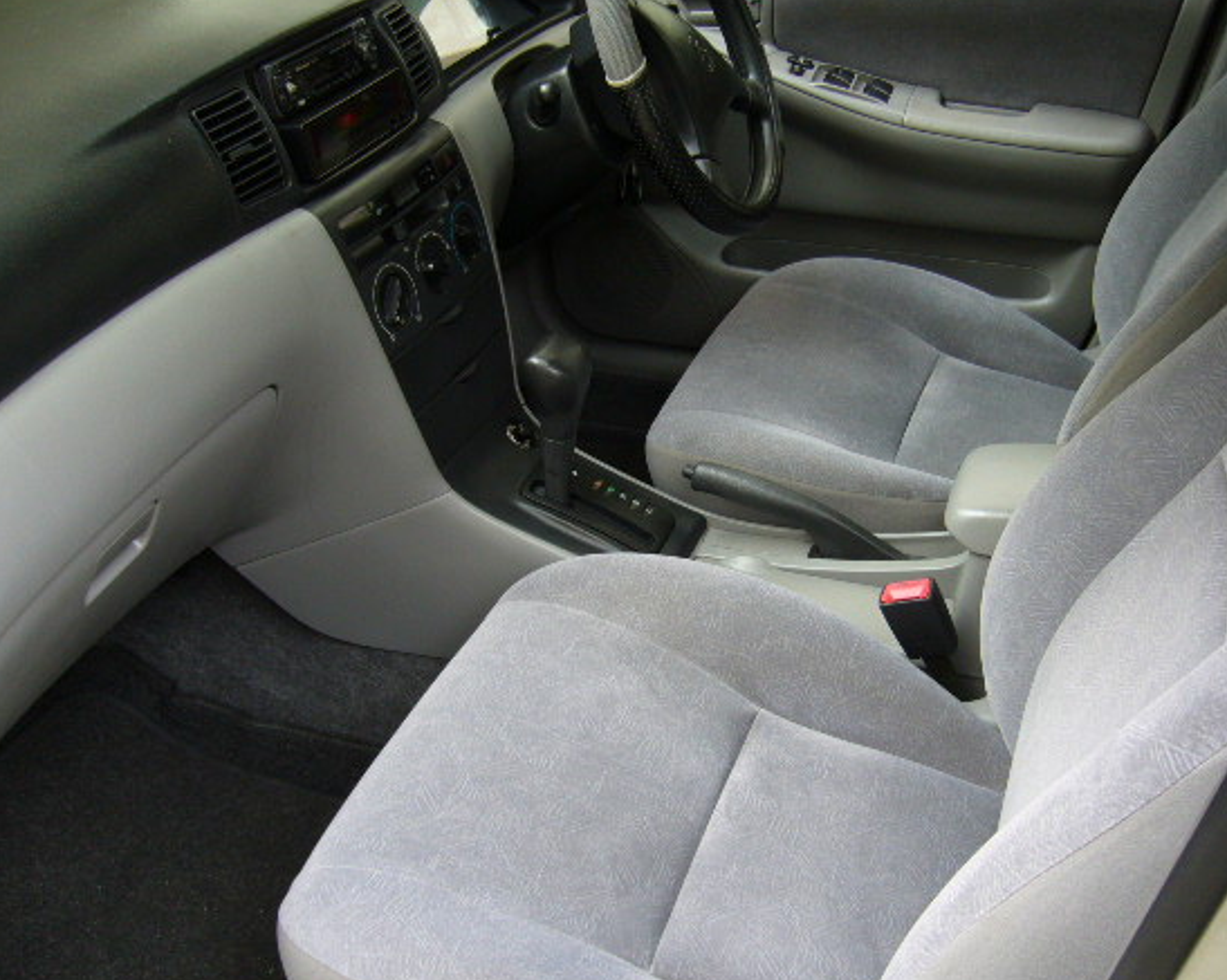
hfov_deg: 45.8
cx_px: 671
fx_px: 1452
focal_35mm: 40
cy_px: 491
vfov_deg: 37.3
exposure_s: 1/60
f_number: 2.8
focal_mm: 5.8
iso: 80
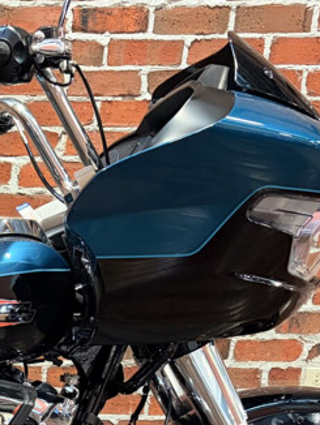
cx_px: -163
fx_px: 1046
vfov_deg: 22.3
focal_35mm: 85
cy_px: 405
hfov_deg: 15.9
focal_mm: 5.96
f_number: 1.6
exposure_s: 1/60
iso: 400
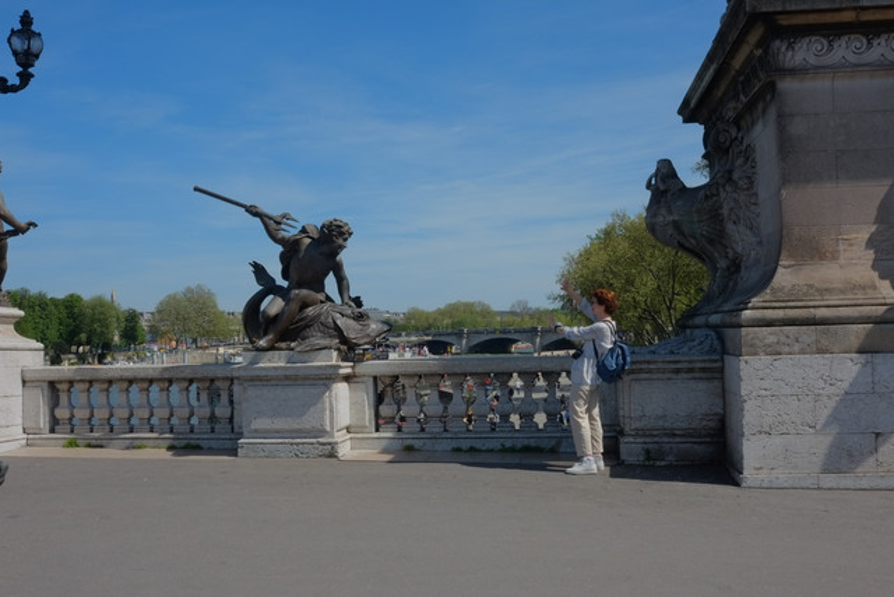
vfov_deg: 32.6
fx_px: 1018
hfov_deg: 47.4
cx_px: 447
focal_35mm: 41
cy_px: 298
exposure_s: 1/400
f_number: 11
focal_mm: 27
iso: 200
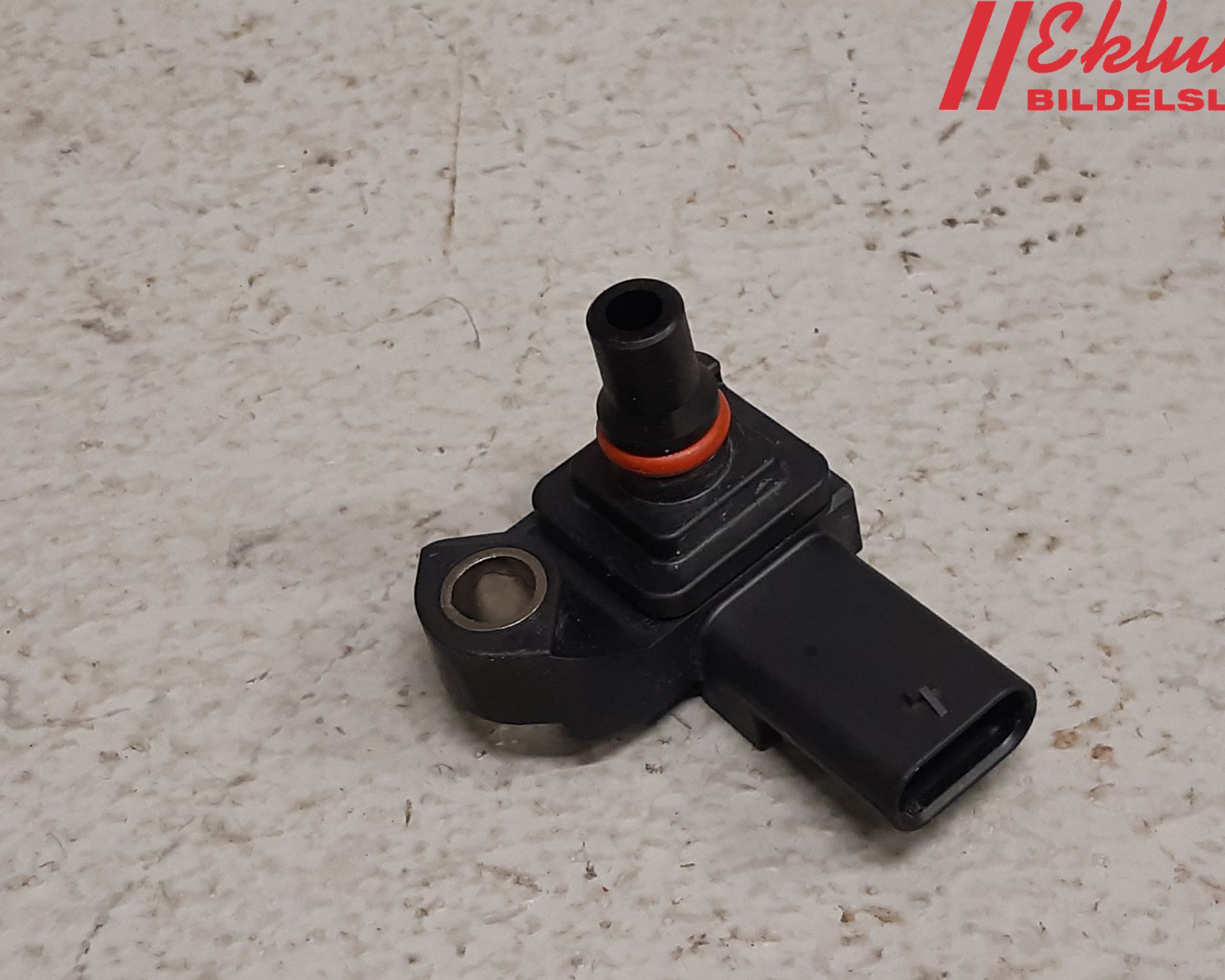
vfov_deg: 51.5
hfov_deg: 62.1
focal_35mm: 28
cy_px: 506
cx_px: 668
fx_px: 1015
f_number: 1.7
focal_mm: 3.93
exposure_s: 1/50
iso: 125
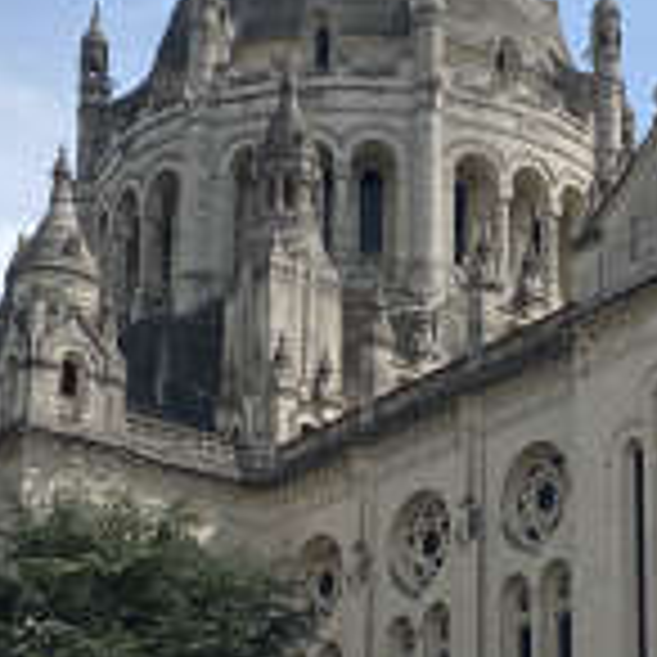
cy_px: 603
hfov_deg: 15.4
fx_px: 2426
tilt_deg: +15.9
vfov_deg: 15.2
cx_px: 486
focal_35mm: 113
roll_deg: -0.6
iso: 32
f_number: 1.8
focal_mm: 4.25
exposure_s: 1/4115
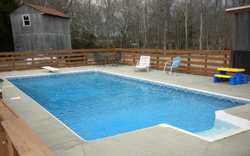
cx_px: 125
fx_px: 272
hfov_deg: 49.3
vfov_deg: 31.9
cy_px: 95
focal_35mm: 40
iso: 90
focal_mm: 6.6
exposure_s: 1/557
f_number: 3.5
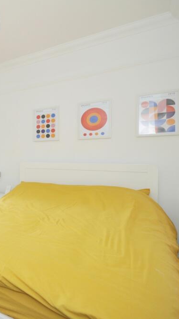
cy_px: 159
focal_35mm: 24
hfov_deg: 37.0
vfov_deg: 76.3
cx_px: -33
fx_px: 202
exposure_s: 1/160
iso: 500
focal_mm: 10
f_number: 6.3
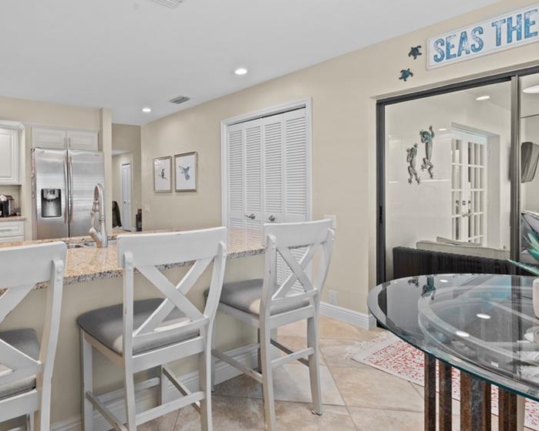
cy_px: 197
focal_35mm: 22
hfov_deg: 73.3
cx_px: 190
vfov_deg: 63.0
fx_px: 351
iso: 640
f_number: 11
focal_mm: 16
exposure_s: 1/5
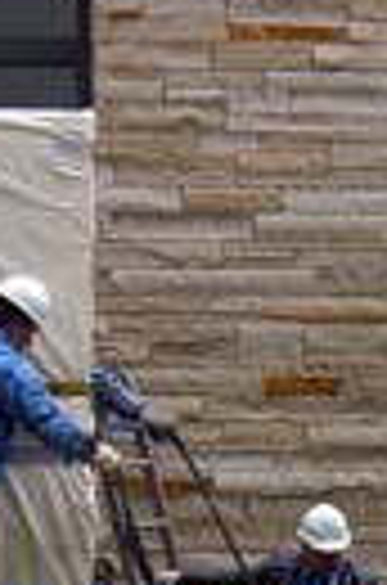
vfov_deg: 16.7
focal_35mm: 122
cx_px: 72
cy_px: 472
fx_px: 1978
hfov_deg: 11.1
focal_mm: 6.2
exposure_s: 1/80
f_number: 4.3
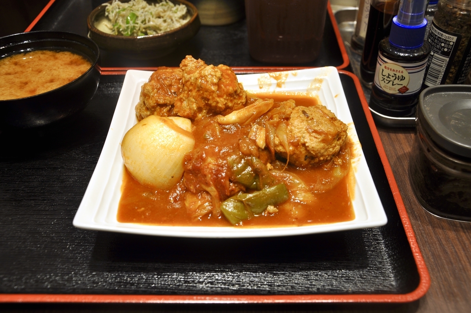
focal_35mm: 38
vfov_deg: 35.4
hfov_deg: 51.3
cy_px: 156
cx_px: 236
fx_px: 490
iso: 200
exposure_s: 1/30
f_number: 5.6
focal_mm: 25
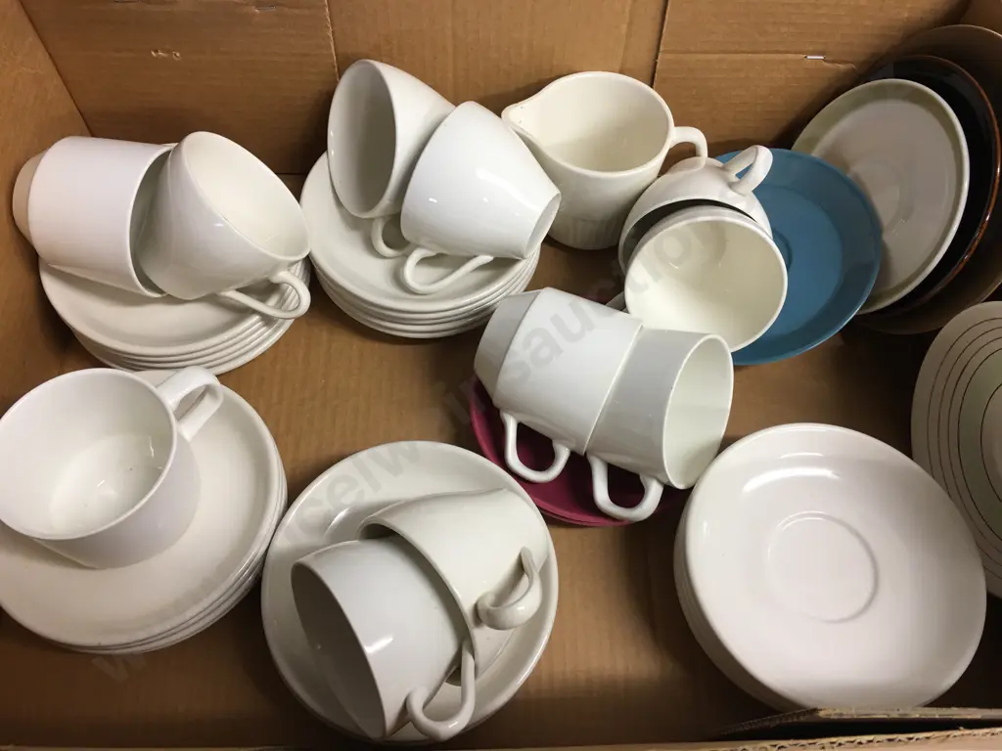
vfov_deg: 48.2
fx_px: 839
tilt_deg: -62.2
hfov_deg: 61.7
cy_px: 376
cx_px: 501
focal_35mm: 29
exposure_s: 1/17
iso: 40
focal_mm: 4.15
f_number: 2.2
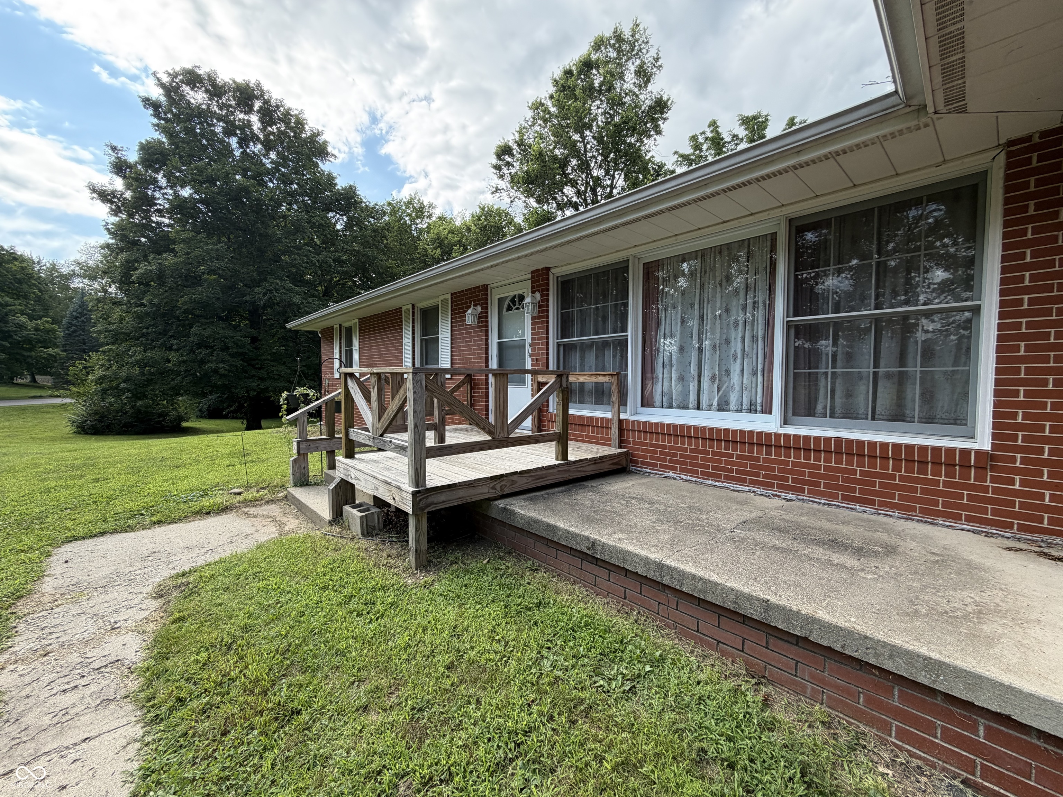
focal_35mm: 14
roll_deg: -0.6
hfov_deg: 102.1
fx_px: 430
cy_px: 398
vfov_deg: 85.7
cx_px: 532
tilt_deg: -3.3
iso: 64
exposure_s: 1/465
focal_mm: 2.22
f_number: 2.2
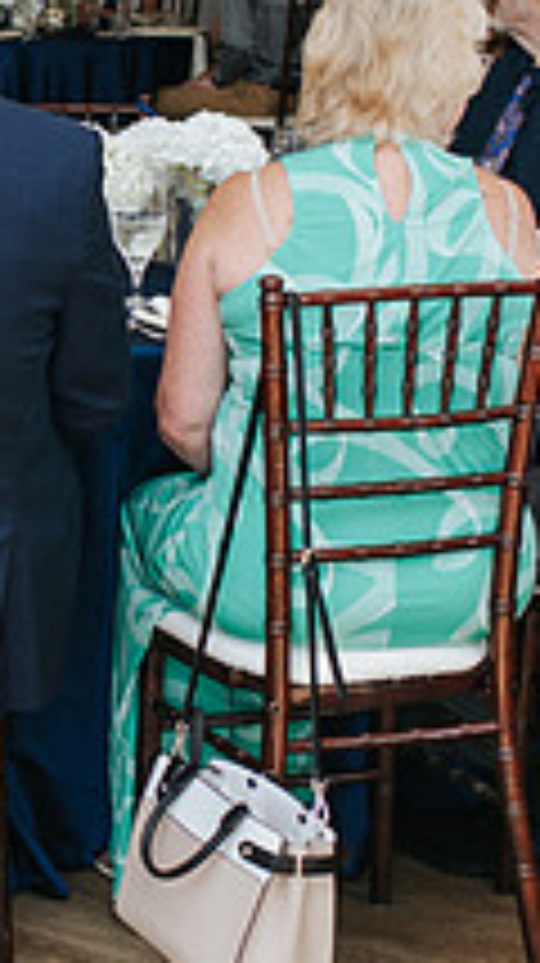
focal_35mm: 107
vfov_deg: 19.9
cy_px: 266
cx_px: -183
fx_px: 2730
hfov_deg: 11.0
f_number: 3.2
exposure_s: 1/200
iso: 450
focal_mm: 35
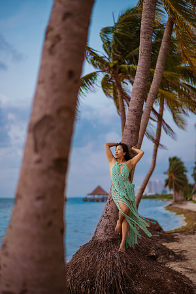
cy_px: 147
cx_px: 98
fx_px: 474
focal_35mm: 58
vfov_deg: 34.5
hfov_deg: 23.4
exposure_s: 1/160
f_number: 1.8
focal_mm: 58
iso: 200
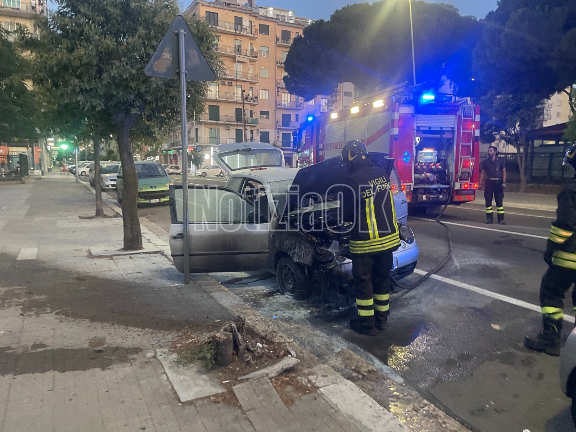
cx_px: 288
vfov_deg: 53.1
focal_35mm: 26
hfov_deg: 67.3
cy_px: 216
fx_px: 433
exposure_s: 1/33
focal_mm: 4.2
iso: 640
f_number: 1.6
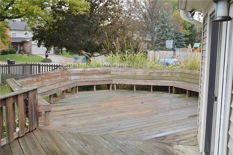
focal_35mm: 38
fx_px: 242
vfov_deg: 35.4
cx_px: 116
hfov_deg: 51.3
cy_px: 78
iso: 250
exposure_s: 1/125
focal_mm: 25
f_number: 5.6
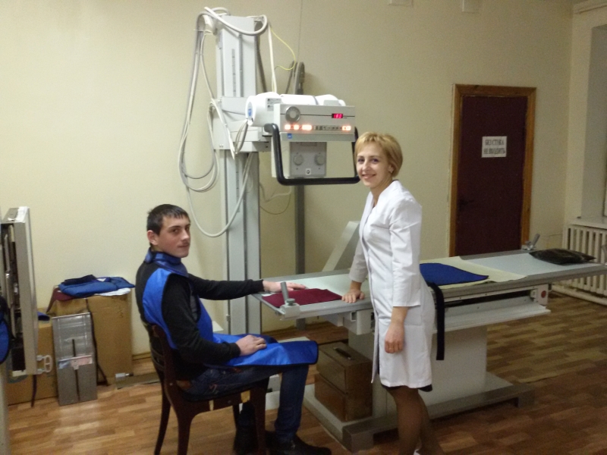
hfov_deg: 58.4
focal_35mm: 31
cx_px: 304
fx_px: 544
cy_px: 228
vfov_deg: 45.4
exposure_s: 1/33
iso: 400
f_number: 2.4
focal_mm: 2.93
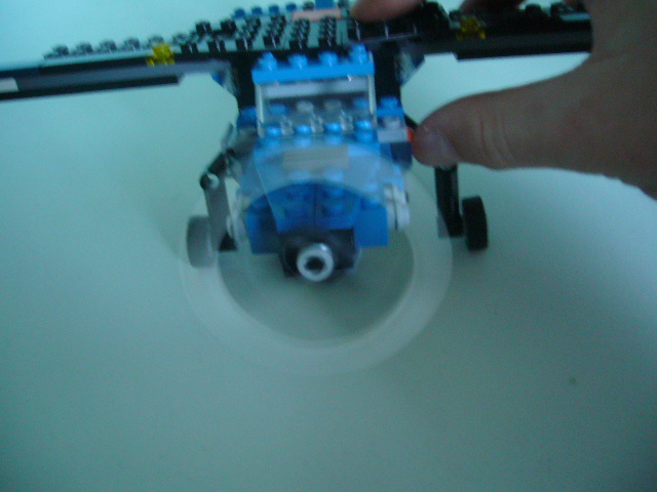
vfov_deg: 40.7
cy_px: 246
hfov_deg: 52.6
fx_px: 664
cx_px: 328
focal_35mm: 35
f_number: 2.8
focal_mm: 5.8
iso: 200
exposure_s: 1/8
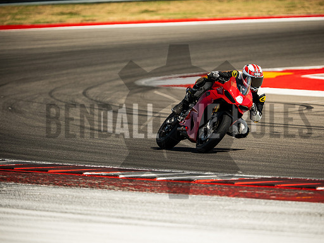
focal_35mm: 457
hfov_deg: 4.3
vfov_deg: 3.3
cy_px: 122
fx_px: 4274
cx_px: 179
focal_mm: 280
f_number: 2.8
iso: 200
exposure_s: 1/2000
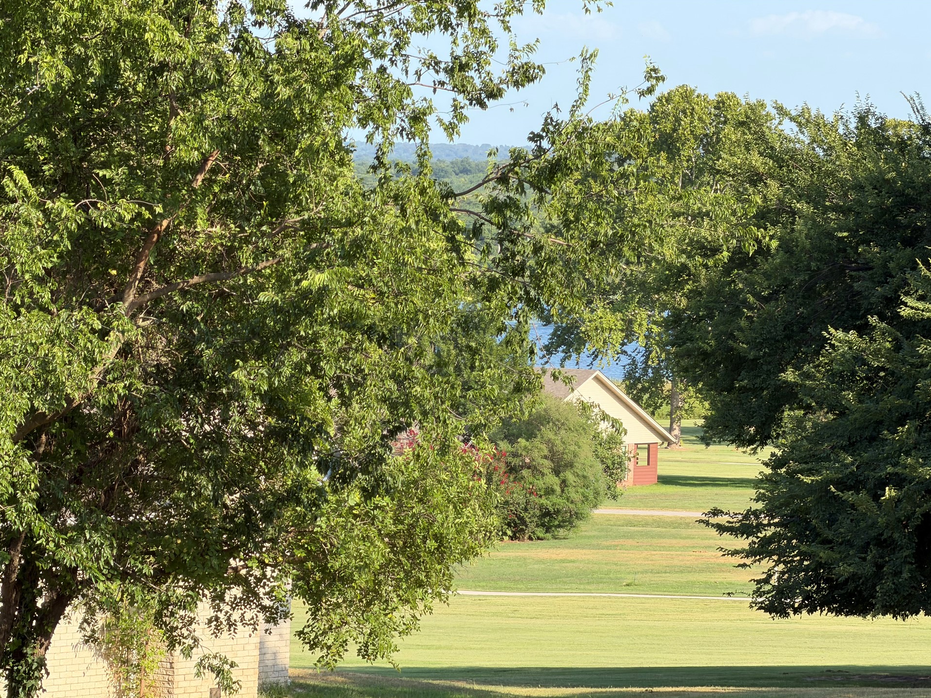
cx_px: 466
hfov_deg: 9.8
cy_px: 349
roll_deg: -2.0
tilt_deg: -1.9
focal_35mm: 201
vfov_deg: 7.4
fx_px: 5407
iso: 50
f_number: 2.8
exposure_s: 1/463
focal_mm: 16.89
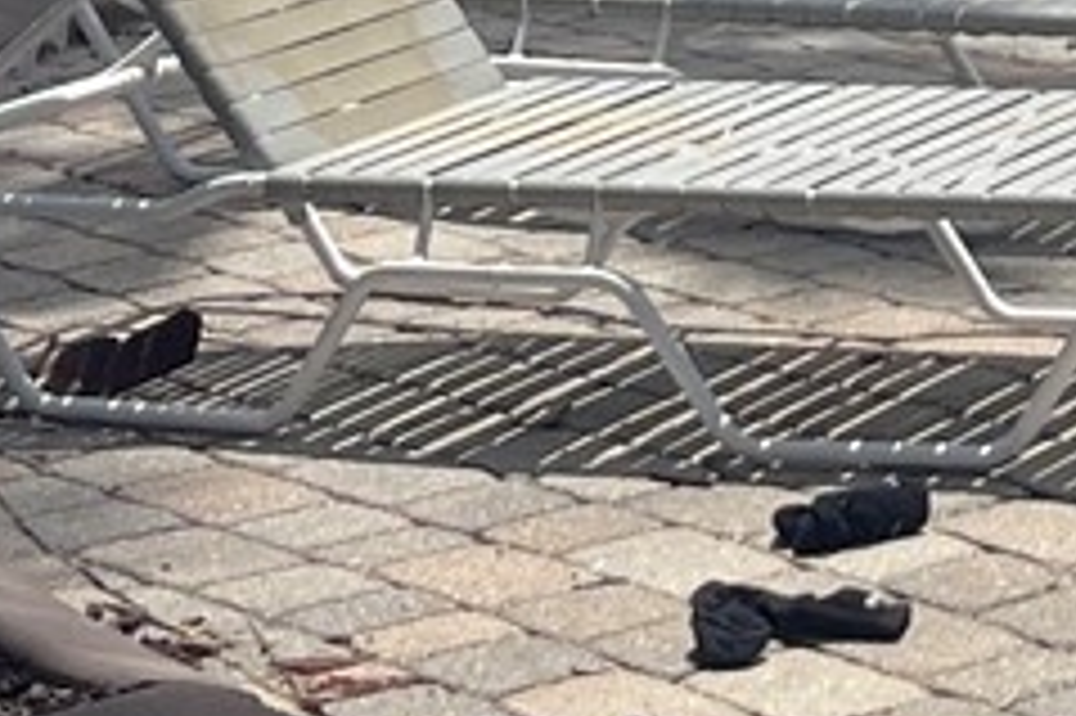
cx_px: 1760
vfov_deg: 7.6
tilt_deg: -4.4
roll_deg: +1.2
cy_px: -621
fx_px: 5197
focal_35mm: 174
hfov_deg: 11.2
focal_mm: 5.1
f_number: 1.6
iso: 32
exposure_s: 1/6993
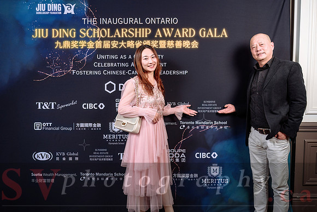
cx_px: 168
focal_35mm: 28
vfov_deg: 47.0
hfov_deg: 66.1
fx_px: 243
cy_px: 99
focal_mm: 26
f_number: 4
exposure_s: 1/125
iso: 500
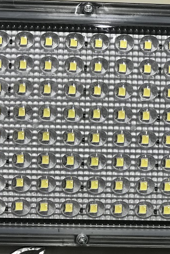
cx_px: 80
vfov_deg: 25.4
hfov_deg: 17.1
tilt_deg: -68.8
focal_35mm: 80
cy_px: 127
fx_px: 567
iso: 125
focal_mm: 6.6
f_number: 2.8
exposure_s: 1/99
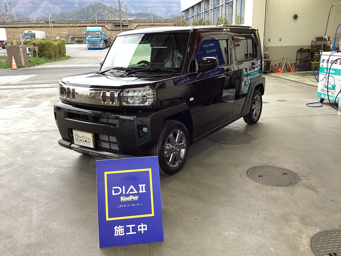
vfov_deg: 45.4
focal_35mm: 31
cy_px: 128
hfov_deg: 58.4
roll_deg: +2.2
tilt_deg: -15.9
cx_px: 170
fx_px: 305
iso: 80
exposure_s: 1/120
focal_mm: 3.3
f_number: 2.4
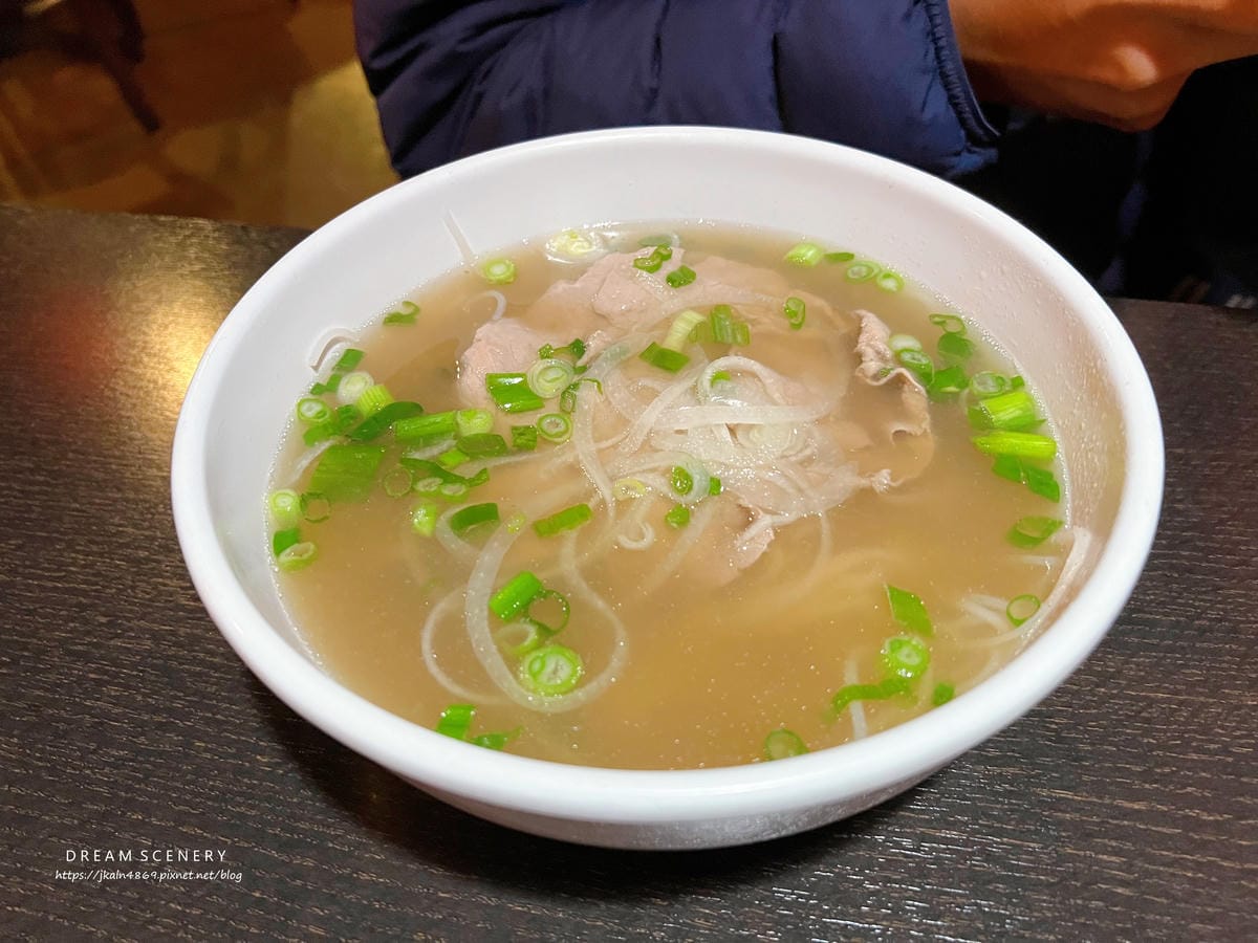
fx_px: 945
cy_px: 472
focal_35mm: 26
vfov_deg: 53.1
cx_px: 629
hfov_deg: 67.3
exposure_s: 1/60
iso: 500
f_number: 1.5
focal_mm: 5.7
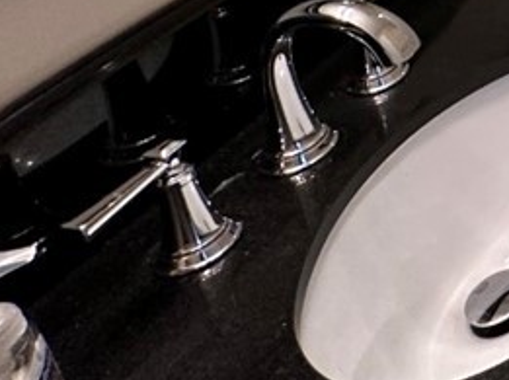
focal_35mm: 55
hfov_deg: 21.3
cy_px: -244
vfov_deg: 20.9
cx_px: 936
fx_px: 808
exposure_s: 1/60
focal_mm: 2.2
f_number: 2.2
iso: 320
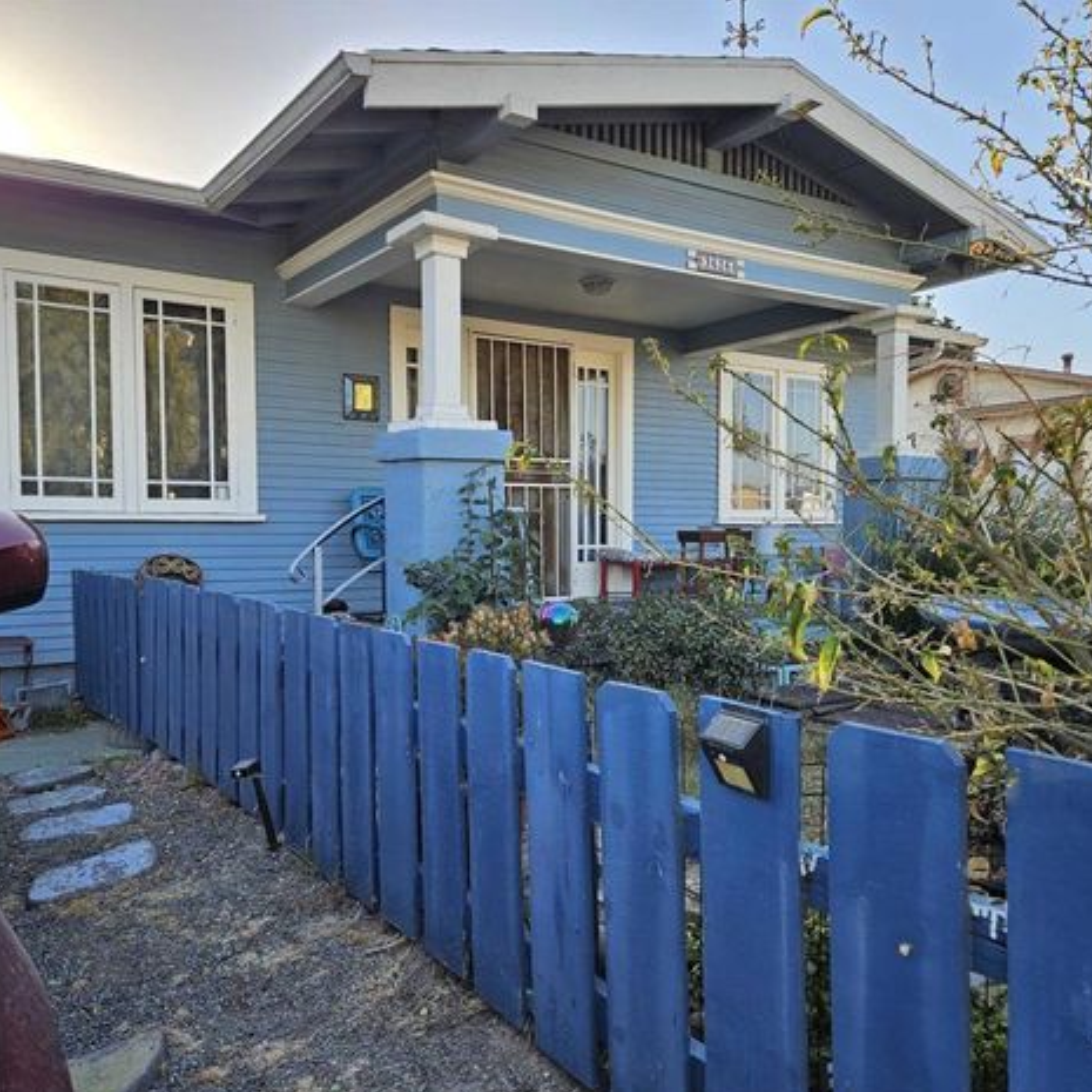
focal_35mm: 28
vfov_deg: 57.3
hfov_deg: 57.3
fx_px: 999
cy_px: 561
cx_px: 557
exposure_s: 1/377
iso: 25
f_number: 1.8
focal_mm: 5.4
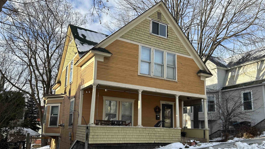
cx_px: 131
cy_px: 96
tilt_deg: +11.0
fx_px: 204
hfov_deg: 66.1
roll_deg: -1.2
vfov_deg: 39.8
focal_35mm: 29
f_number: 1.5
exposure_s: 1/1488
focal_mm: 5.7
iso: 50
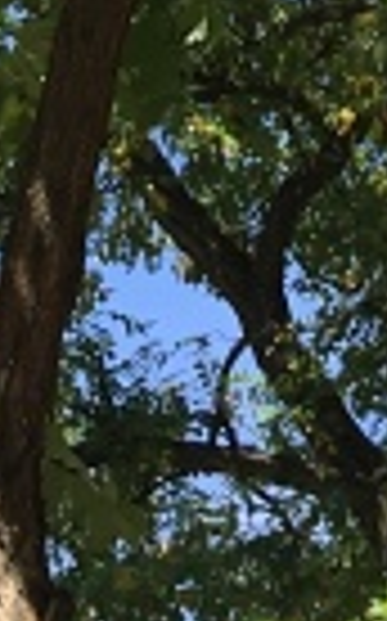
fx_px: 4008
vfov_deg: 7.8
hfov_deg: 5.5
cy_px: -1179
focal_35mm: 237
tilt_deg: +49.0
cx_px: 508
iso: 25
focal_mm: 4.15
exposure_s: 1/578
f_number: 2.2
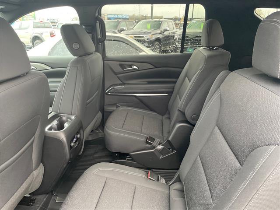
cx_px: 140
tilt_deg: -21.3
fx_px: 210
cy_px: 105
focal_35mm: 26
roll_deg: -1.6
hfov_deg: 67.3
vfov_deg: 53.1
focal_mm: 4.2
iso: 500
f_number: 1.6
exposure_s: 1/40
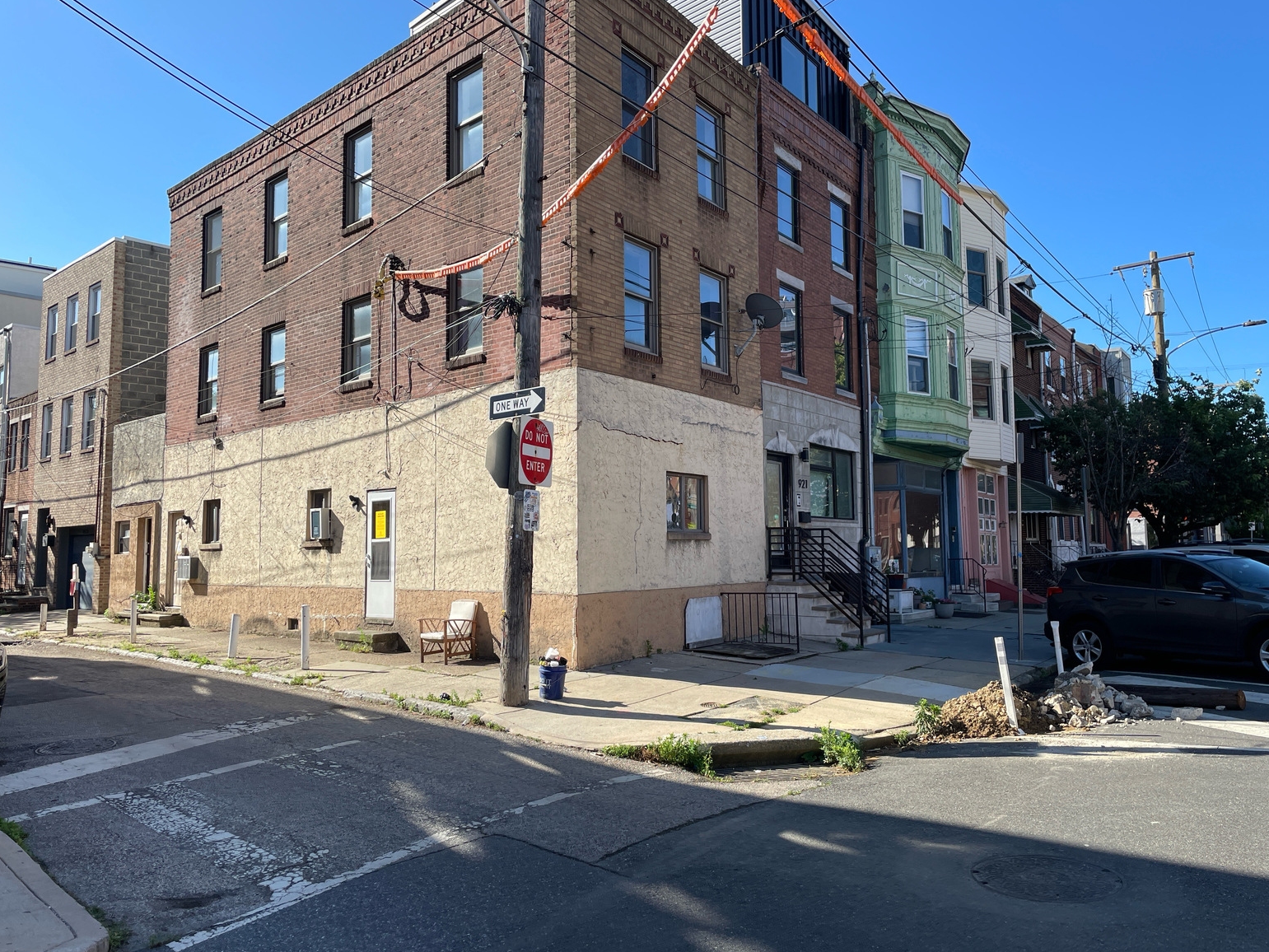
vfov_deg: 51.4
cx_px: 644
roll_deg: +0.6
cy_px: 465
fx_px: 990
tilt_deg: +6.6
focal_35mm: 27
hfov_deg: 65.3
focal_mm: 4.2
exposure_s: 1/1825
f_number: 1.6
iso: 32
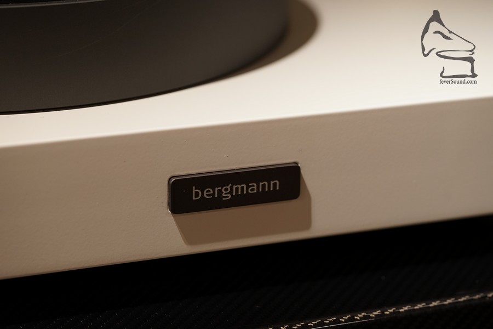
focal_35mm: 90
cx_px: 246
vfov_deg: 15.2
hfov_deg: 22.6
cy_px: 164
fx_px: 1232
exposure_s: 1/15
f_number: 4
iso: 800
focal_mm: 90
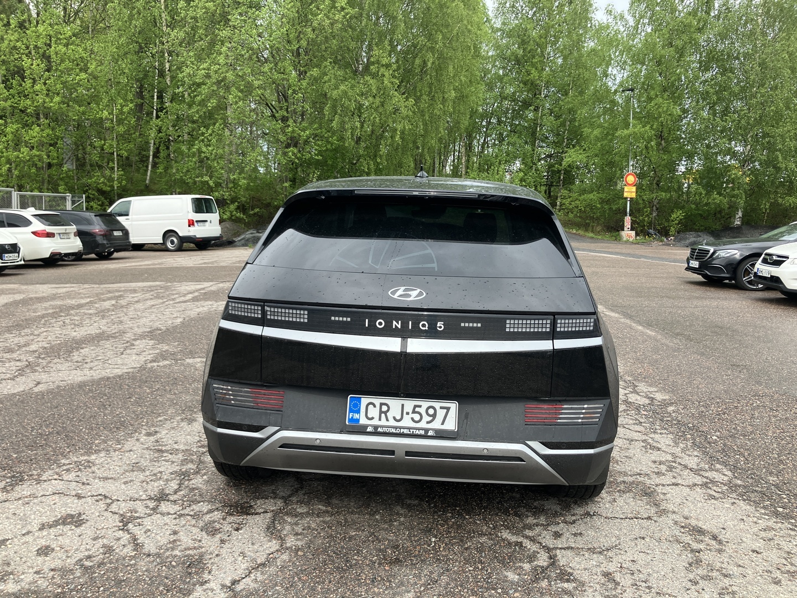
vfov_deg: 49.7
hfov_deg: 63.4
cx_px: 398
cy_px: 299
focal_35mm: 28
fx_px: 645
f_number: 1.8
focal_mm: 3.99
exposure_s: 1/315
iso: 32
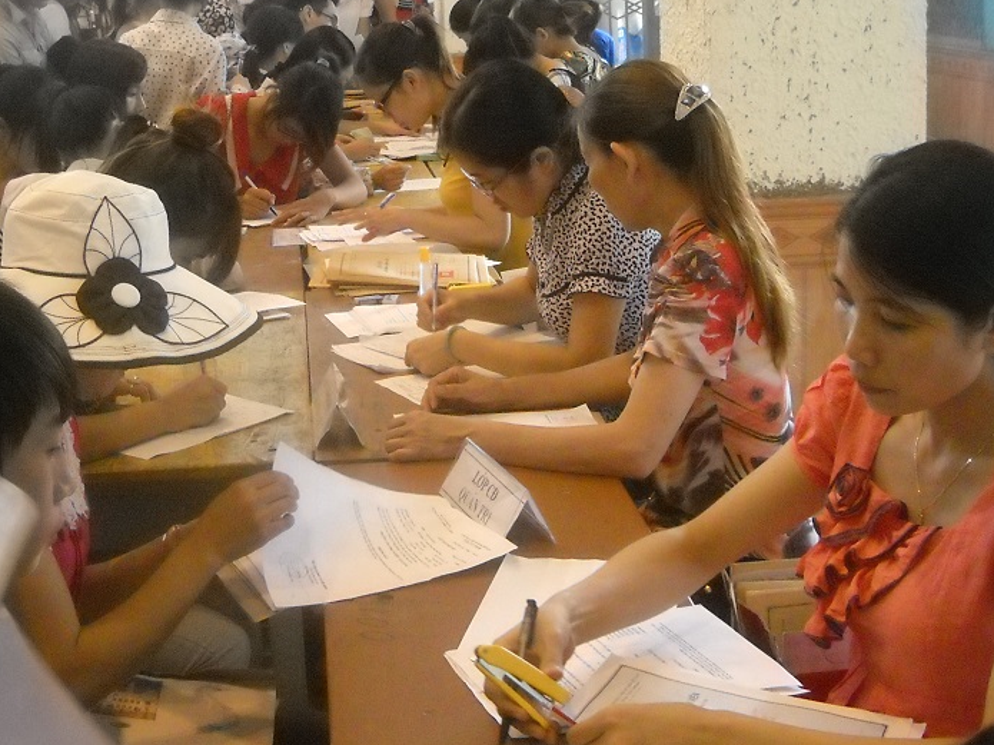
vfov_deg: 24.7
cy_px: 266
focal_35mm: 59
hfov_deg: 32.6
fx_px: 1694
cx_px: 409
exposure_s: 1/84
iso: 800
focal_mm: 6.72
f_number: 3.1
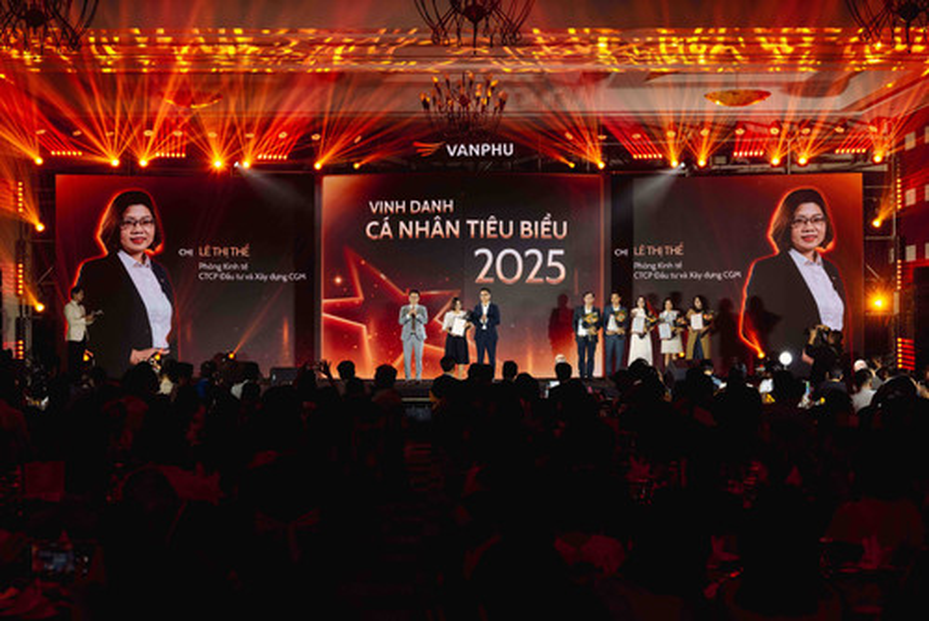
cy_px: 310
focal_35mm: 52
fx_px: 1343
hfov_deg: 38.2
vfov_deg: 26.0
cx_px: 464
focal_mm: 52
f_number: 5
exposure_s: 1/100
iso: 1600
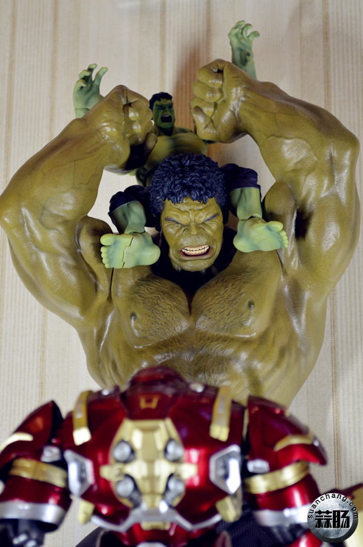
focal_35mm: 78
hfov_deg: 17.4
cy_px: 274
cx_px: 182
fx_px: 1184
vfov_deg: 26.0
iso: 800
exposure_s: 1/60
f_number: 5.6
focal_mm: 52
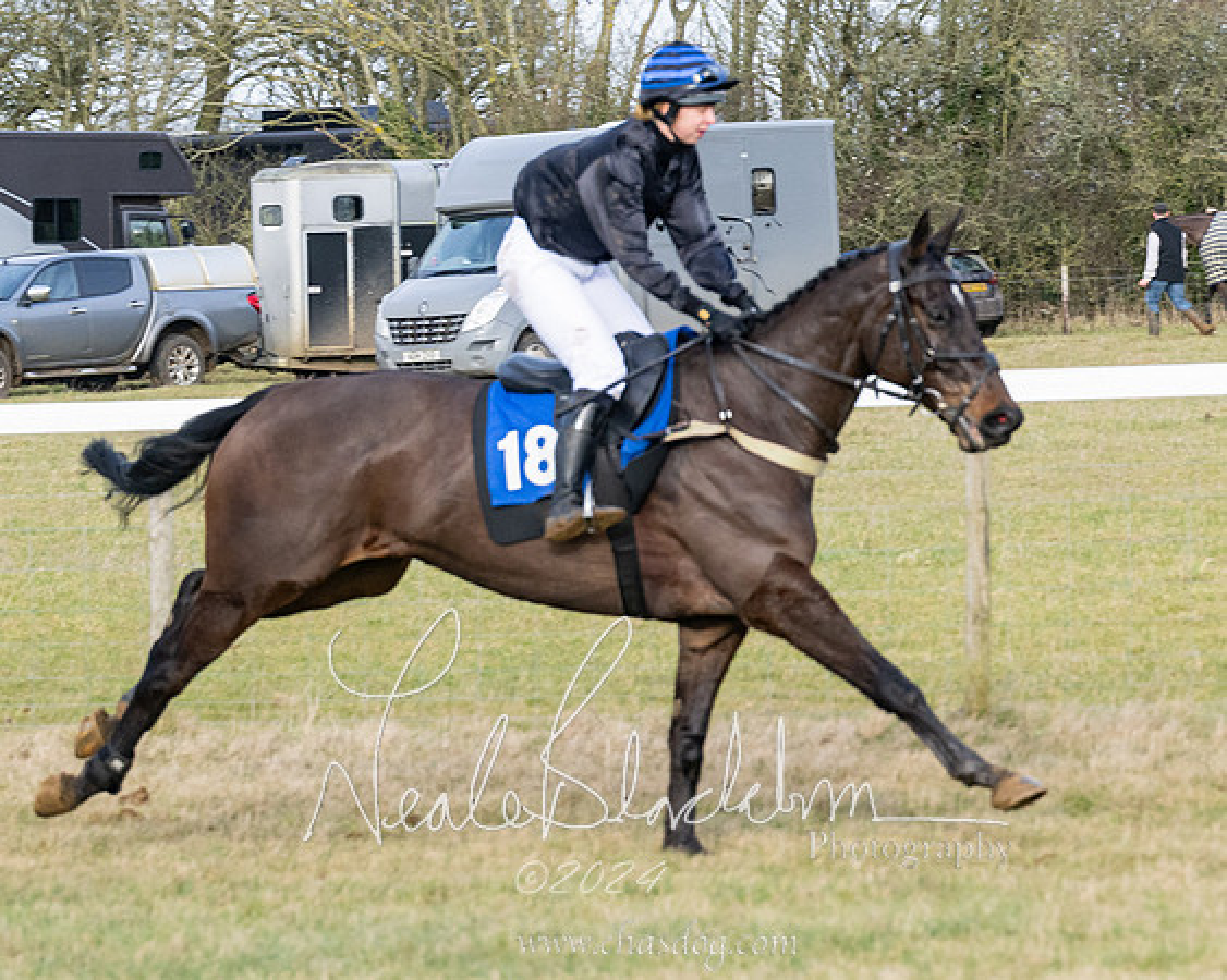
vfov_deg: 6.7
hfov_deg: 8.4
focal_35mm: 230
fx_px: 8358
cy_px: 546
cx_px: 815
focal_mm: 101
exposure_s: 1/1000
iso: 400
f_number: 5
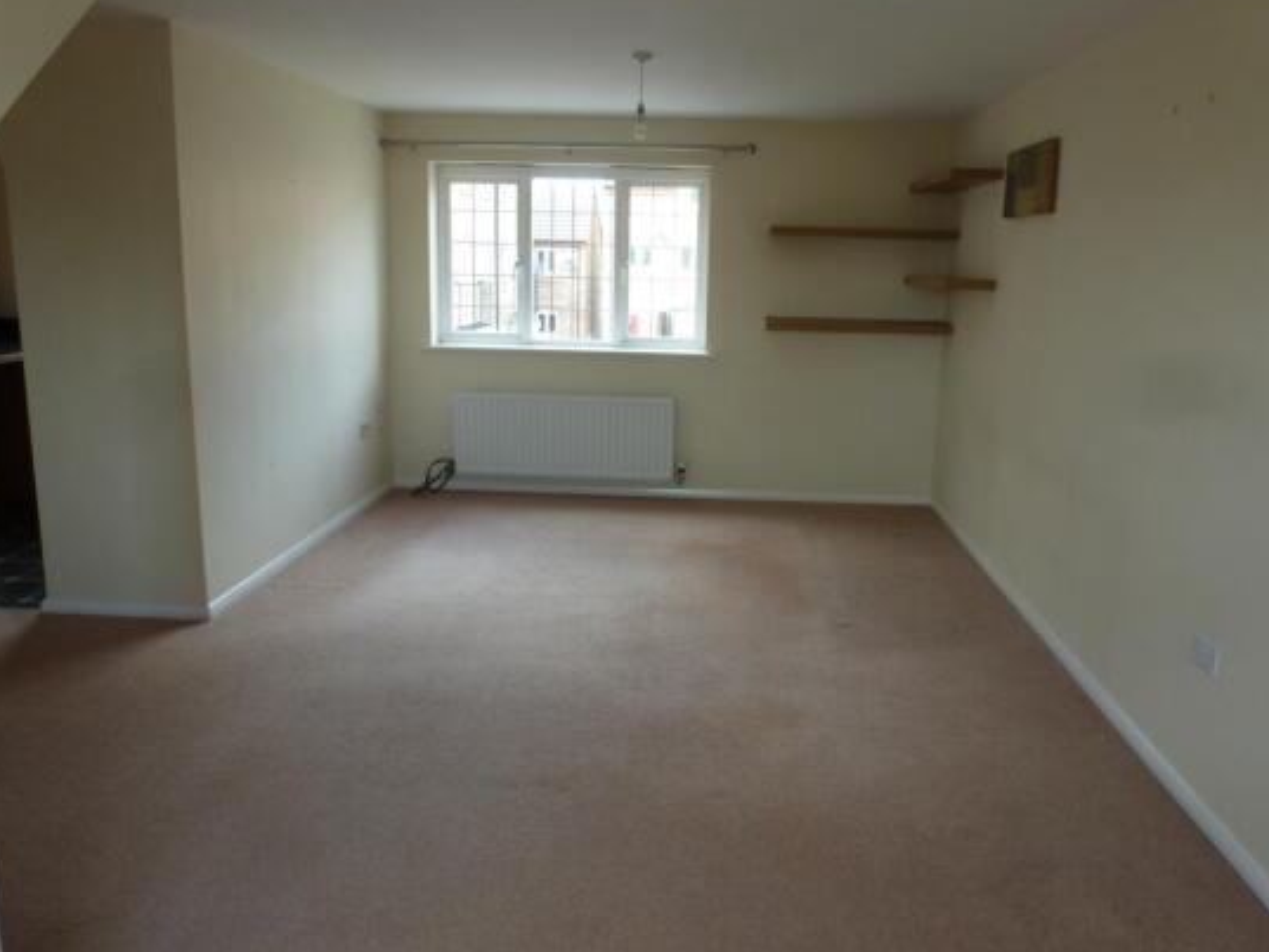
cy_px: 450
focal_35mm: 26
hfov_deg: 67.2
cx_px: 673
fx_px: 953
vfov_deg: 53.1
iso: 160
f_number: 3.3
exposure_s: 1/60
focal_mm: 4.3
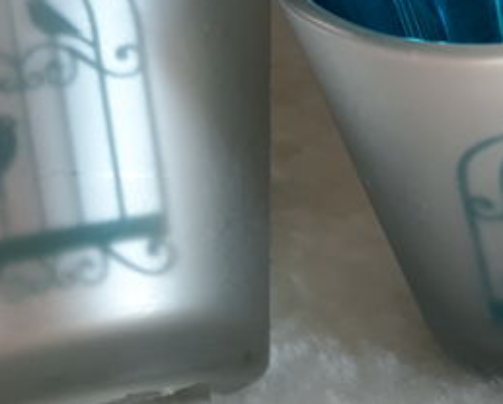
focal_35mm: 102
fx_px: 1520
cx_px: 739
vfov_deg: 14.7
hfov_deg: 17.1
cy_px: -59
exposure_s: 1/50
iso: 40
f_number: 1.7
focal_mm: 3.71
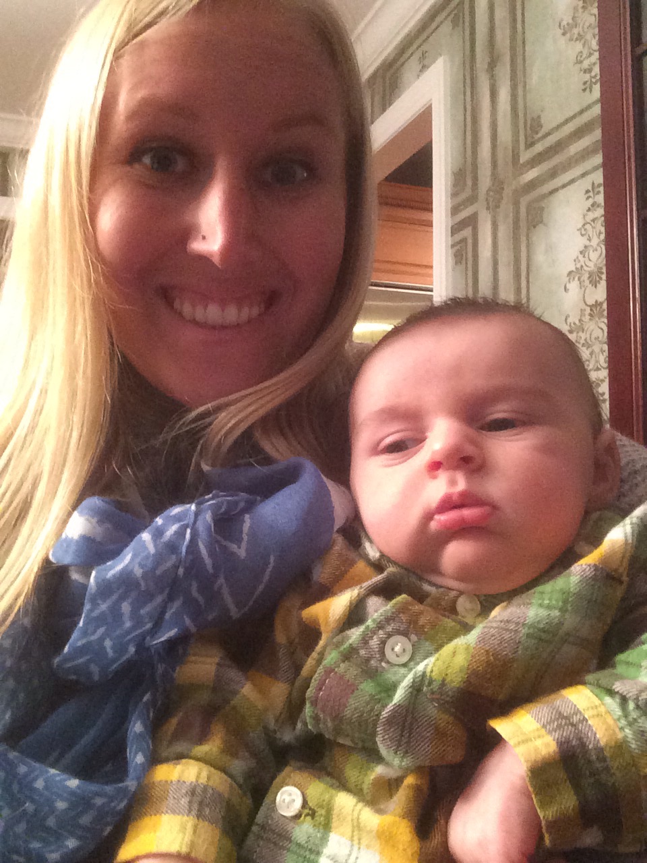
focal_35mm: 31
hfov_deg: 45.4
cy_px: 432
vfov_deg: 58.4
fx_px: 773
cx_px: 324
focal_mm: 2.15
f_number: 2.4
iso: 500
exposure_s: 1/15
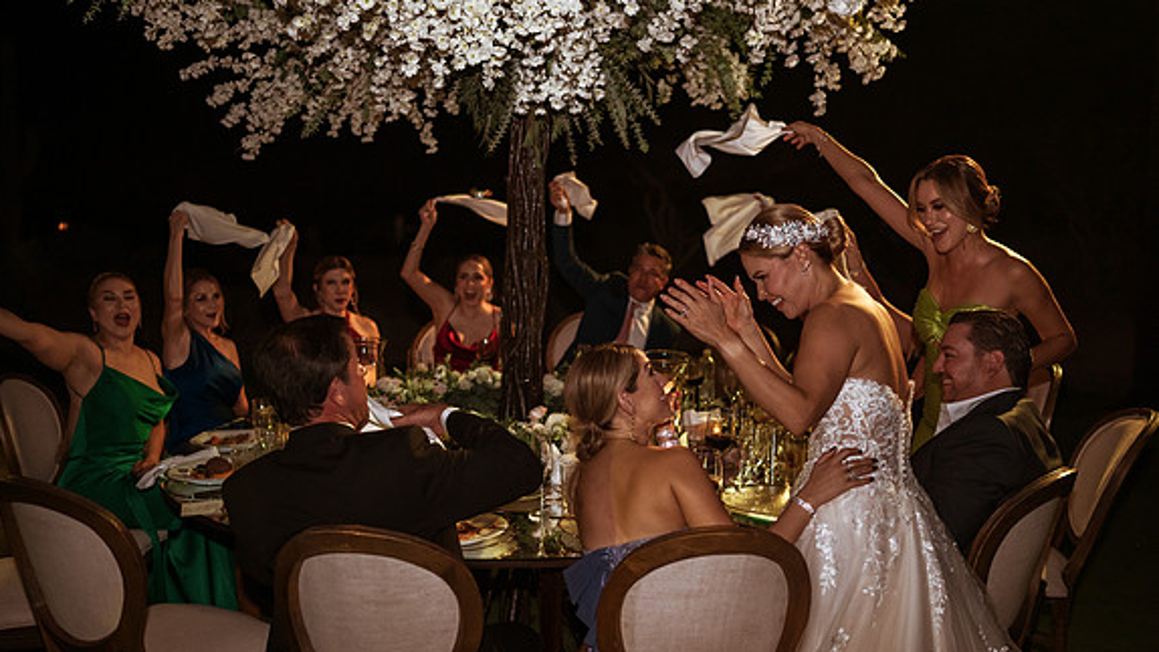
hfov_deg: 54.0
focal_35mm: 37
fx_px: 1137
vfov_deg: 32.0
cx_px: 575
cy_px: 323
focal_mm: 35
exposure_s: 1/1000
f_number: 1.8
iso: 3200
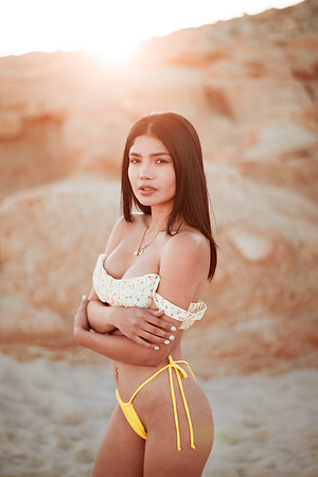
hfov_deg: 23.4
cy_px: 238
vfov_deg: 34.5
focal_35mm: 58
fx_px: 768
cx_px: 159
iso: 100
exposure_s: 1/800
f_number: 1.4
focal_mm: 58
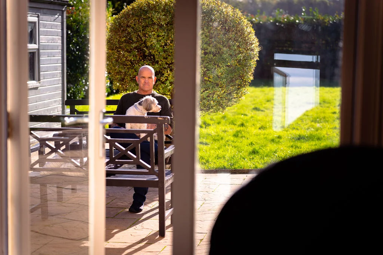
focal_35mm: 75
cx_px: 192
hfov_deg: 27.0
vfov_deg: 18.2
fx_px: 798
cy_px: 128
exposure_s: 1/800
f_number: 2.8
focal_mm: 75
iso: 100
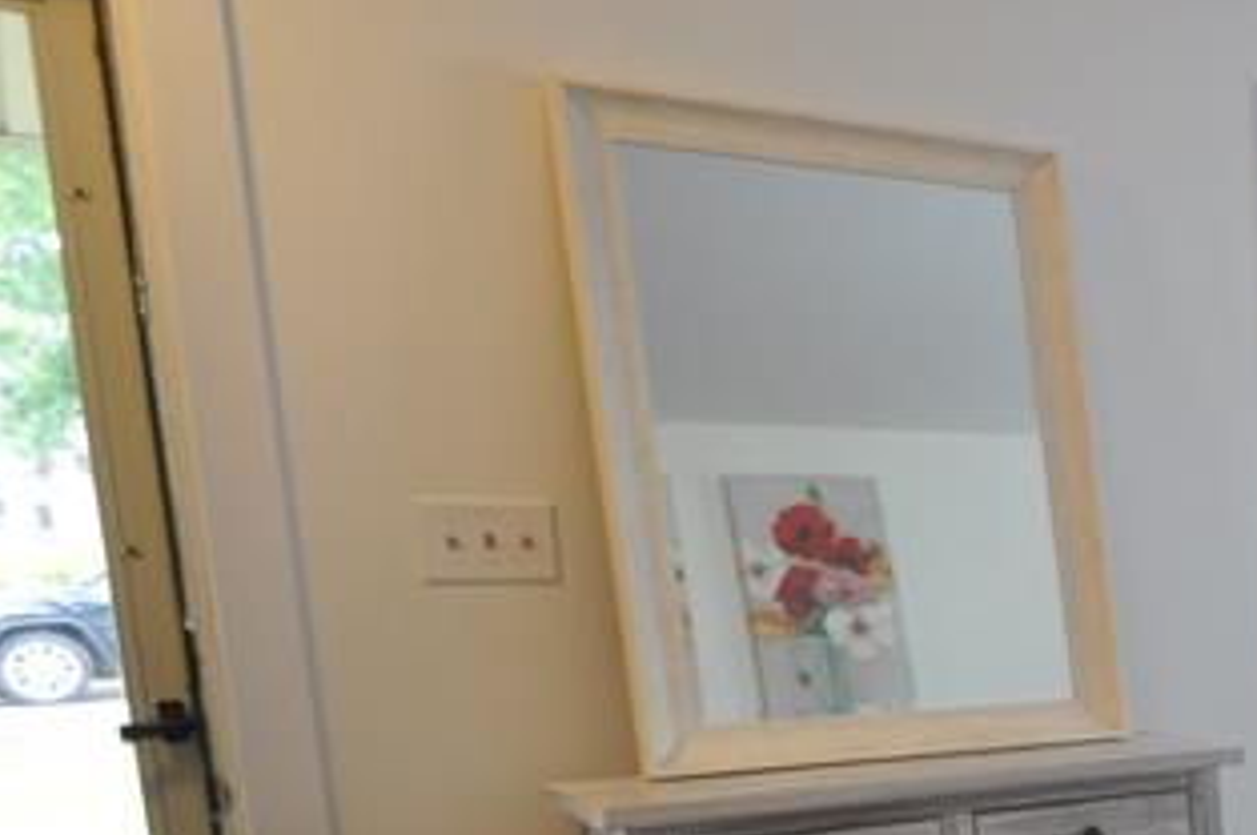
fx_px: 1709
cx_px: 1888
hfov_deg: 27.6
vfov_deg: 26.2
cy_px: 811
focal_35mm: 49
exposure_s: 1/60
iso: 640
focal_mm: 10
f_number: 4
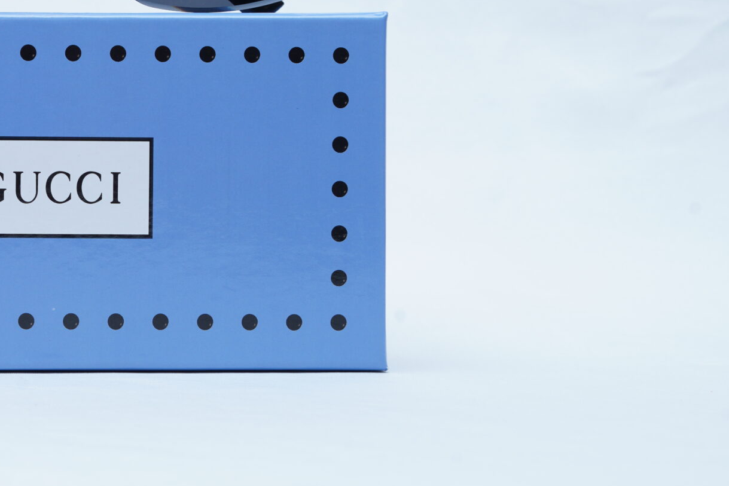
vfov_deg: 13.0
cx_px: 72
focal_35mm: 105
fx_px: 2126
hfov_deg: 19.1
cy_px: 125
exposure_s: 1/160
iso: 200
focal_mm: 50
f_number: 9
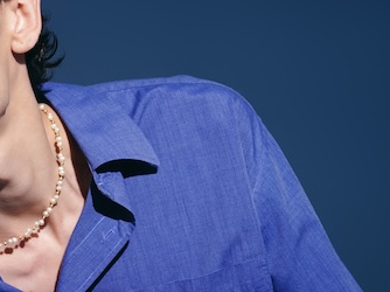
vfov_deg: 10.2
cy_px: 297
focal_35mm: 144
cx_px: 68
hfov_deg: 13.6
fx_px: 1621
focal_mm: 50
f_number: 9
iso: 200
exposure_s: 1/125
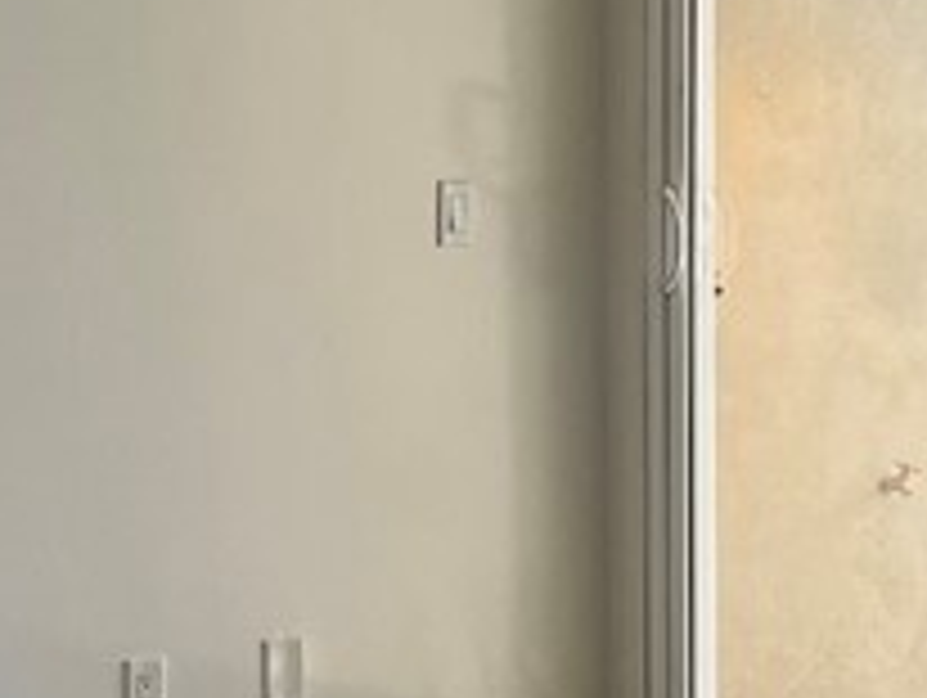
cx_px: 279
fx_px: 3459
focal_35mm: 129
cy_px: 288
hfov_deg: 15.2
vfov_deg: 11.5
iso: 160
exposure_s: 1/60
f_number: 1.5
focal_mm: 5.7
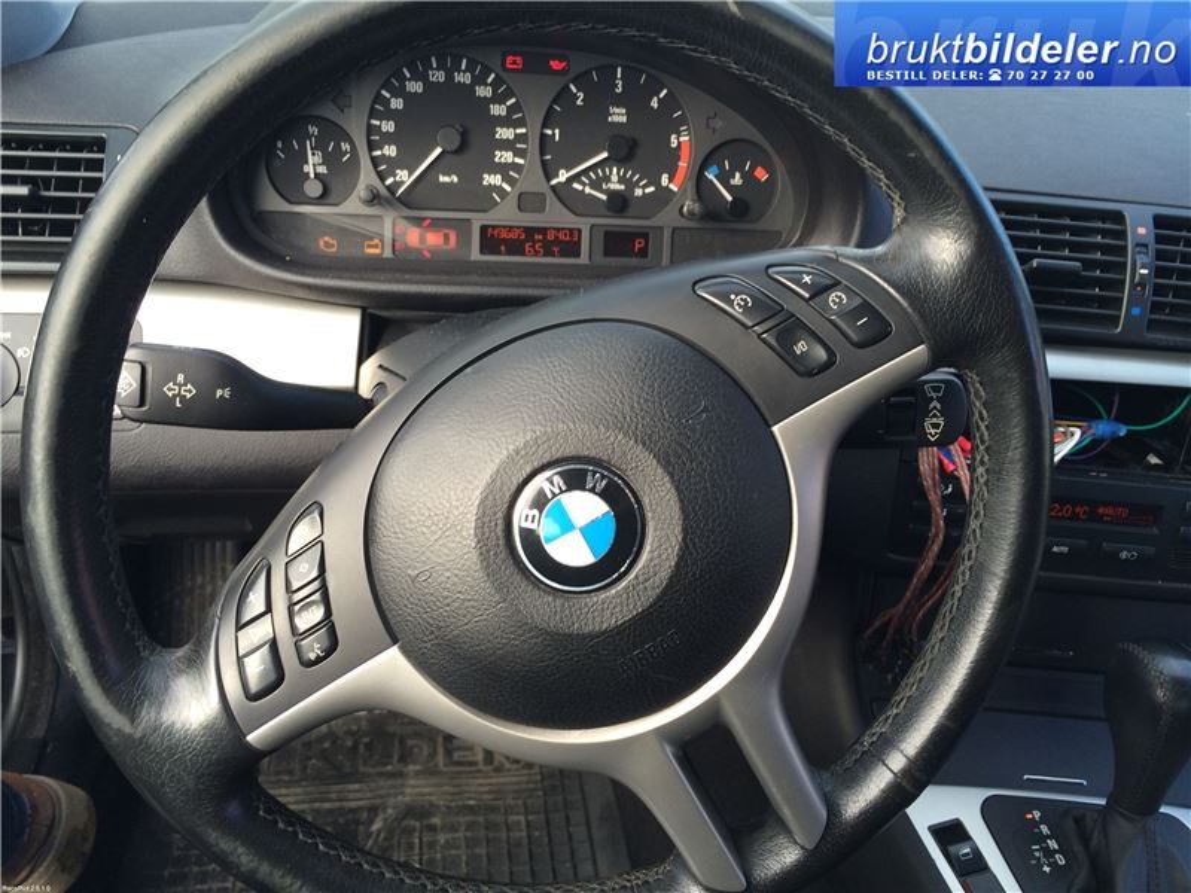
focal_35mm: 29
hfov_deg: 61.7
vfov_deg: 48.2
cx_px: 596
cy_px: 446
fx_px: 998
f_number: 2.2
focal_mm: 4.15
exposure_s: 1/158
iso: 32
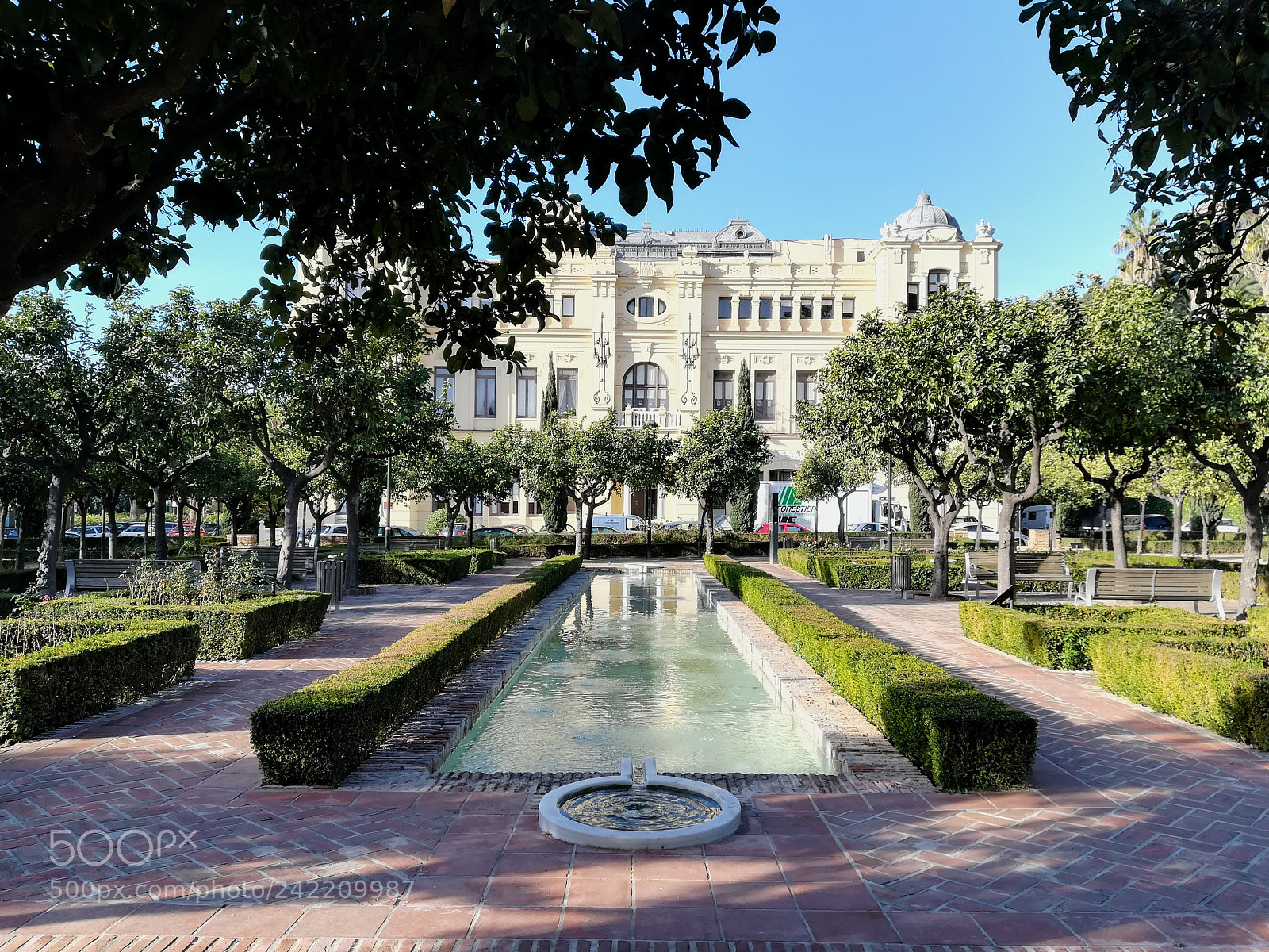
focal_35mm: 26
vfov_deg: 53.1
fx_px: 953
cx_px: 634
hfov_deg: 67.3
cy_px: 476
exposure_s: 1/412
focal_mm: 3.83
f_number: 2.2
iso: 50
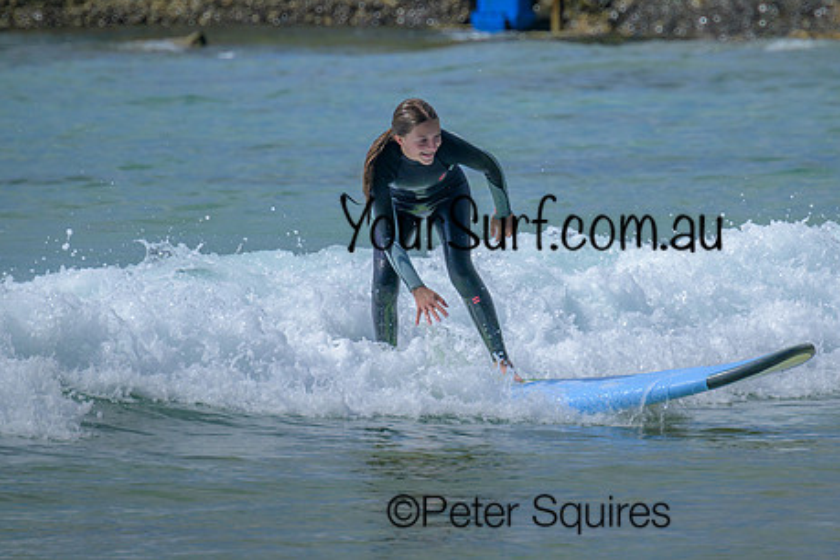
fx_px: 23588
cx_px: 529
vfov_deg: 1.4
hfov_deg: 2.0
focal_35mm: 1011
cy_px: 208
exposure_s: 1/2000
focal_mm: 800
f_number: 11
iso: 500
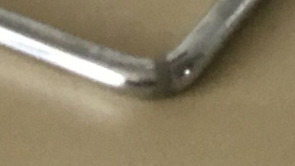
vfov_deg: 4.4
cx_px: 278
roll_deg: +0.9
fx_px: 1814
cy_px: -697
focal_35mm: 232
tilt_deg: -18.0
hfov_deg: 9.2
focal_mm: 3.3
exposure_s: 1/33
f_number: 2.4
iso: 64
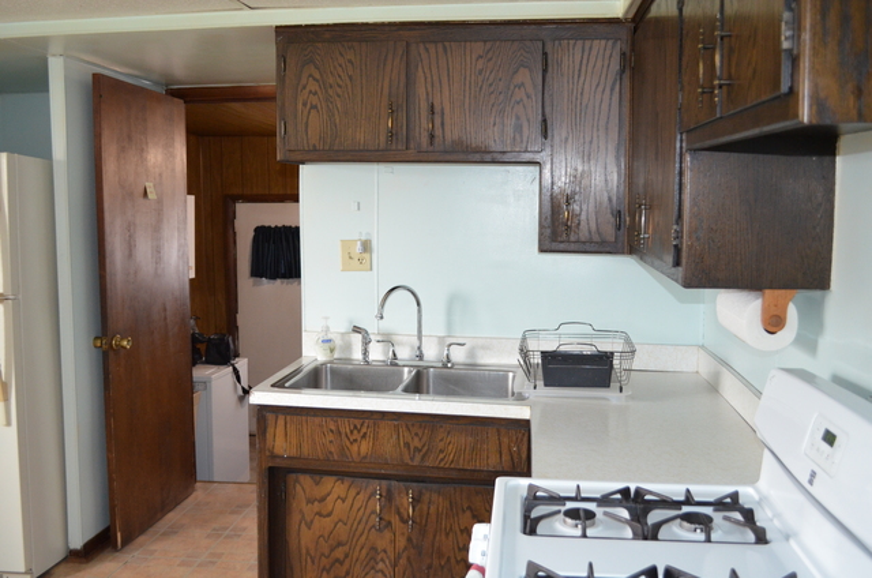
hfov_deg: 57.3
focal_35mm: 33
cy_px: 289
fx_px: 798
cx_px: 436
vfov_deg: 39.8
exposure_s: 1/60
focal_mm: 22
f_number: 4
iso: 1800
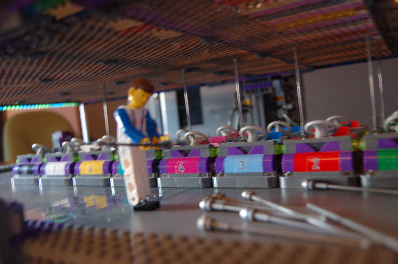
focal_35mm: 33
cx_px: 199
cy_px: 132
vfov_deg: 39.9
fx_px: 365
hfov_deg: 57.3
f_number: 3.8
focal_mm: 22
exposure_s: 1/2
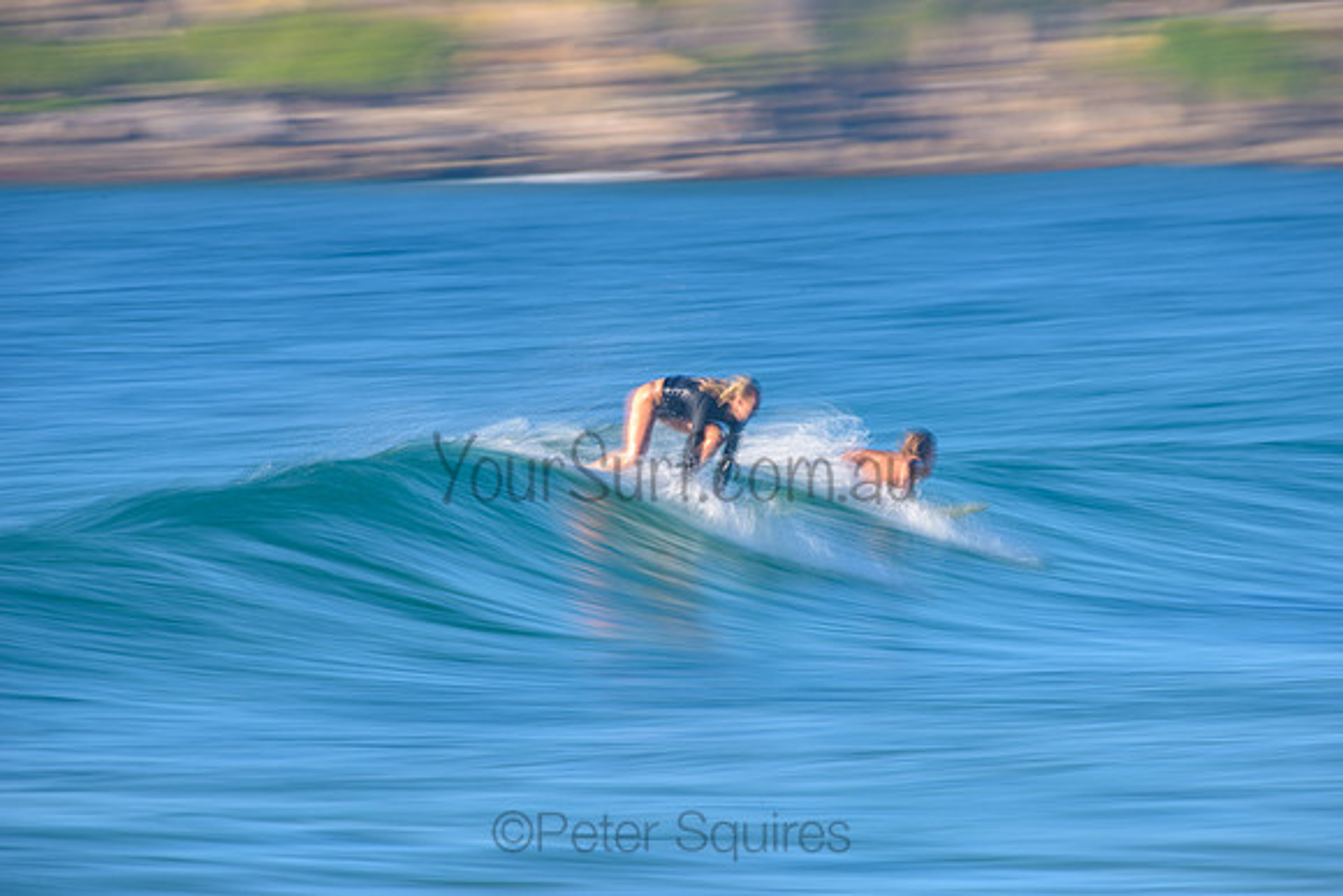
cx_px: 672
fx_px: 18656
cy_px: 448
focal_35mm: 500
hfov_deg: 4.1
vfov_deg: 2.8
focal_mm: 500
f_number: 11
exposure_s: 1/6
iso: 31
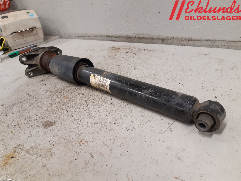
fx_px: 181
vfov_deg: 53.1
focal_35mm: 26
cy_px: 90
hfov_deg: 67.3
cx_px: 120
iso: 160
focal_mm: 3.93
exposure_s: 1/50
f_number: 1.7
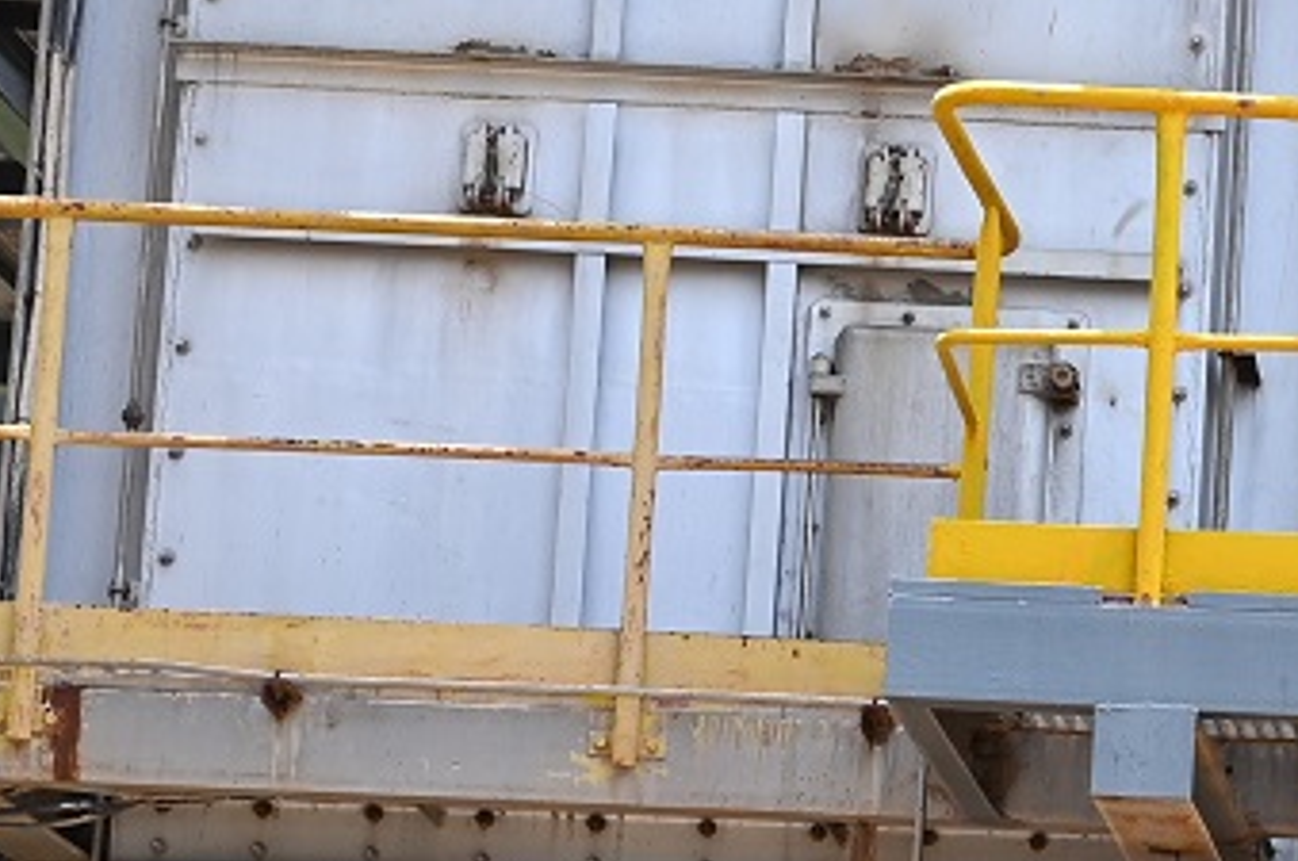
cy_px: 1198
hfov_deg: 12.8
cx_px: 2073
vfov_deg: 8.9
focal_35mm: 150
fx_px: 5401
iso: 200
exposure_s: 1/250
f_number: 5
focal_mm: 28
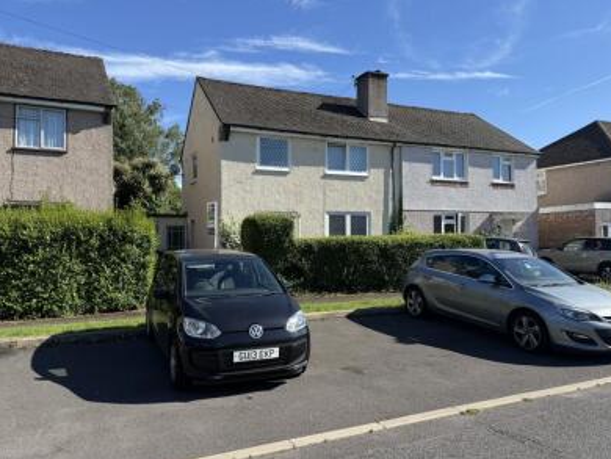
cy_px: 220
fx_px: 459
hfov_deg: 67.3
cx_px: 305
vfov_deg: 53.1
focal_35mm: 26
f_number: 1.78
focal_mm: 6.76
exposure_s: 1/3279
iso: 80
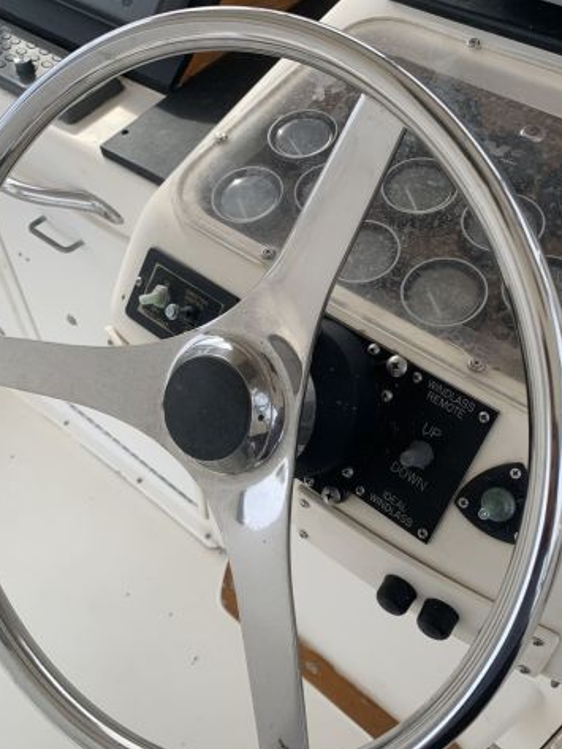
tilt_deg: -49.4
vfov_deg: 55.3
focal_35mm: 33
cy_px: 374
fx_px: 714
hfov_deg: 42.9
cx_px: 299
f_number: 1.8
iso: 25
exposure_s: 1/972
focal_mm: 4.25
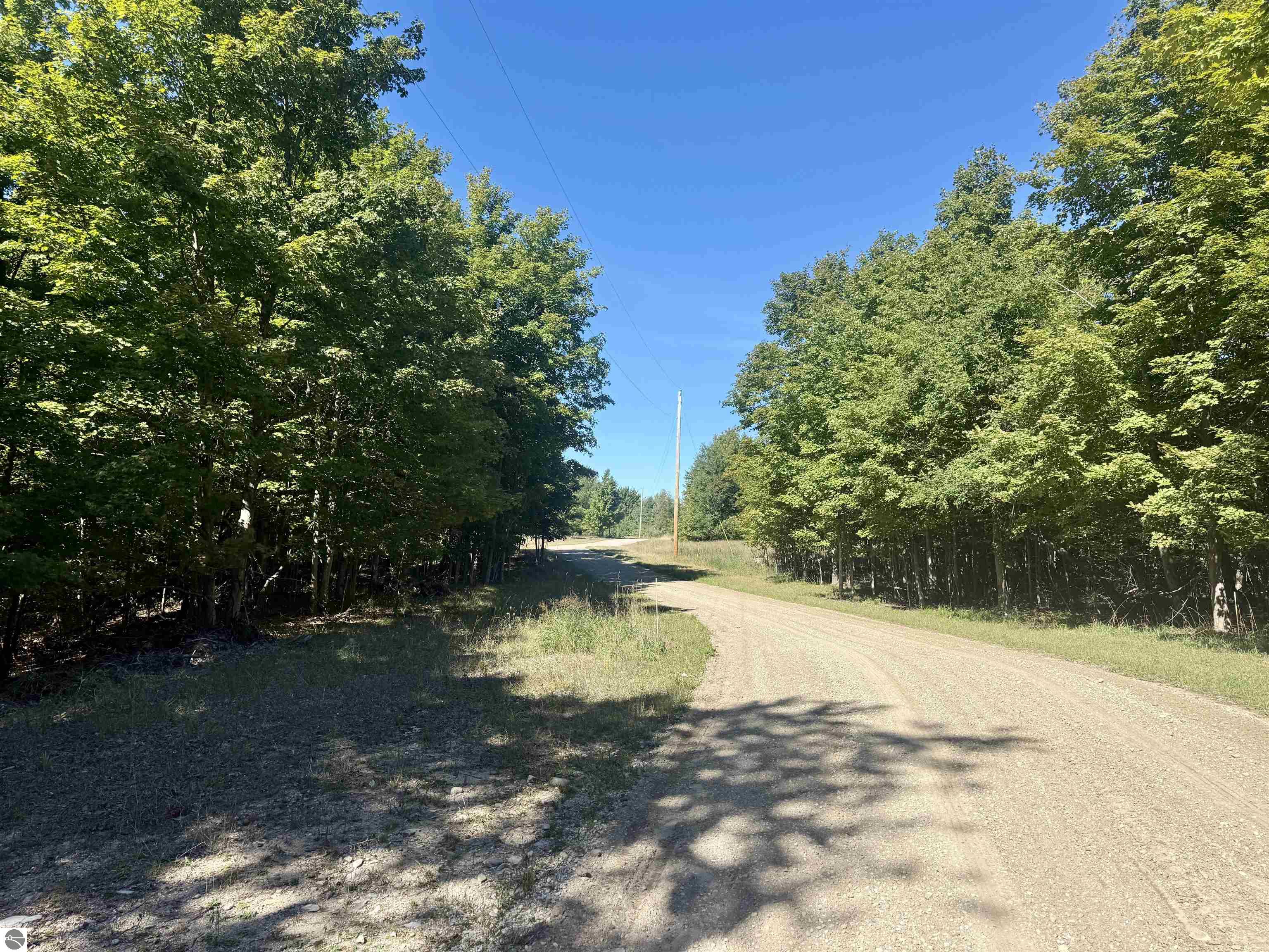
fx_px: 880
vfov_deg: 56.8
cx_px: 634
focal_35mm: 24
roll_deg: -1.2
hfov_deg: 71.6
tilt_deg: +5.4
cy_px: 476
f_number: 1.78
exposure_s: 1/2703
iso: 80
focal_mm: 6.76
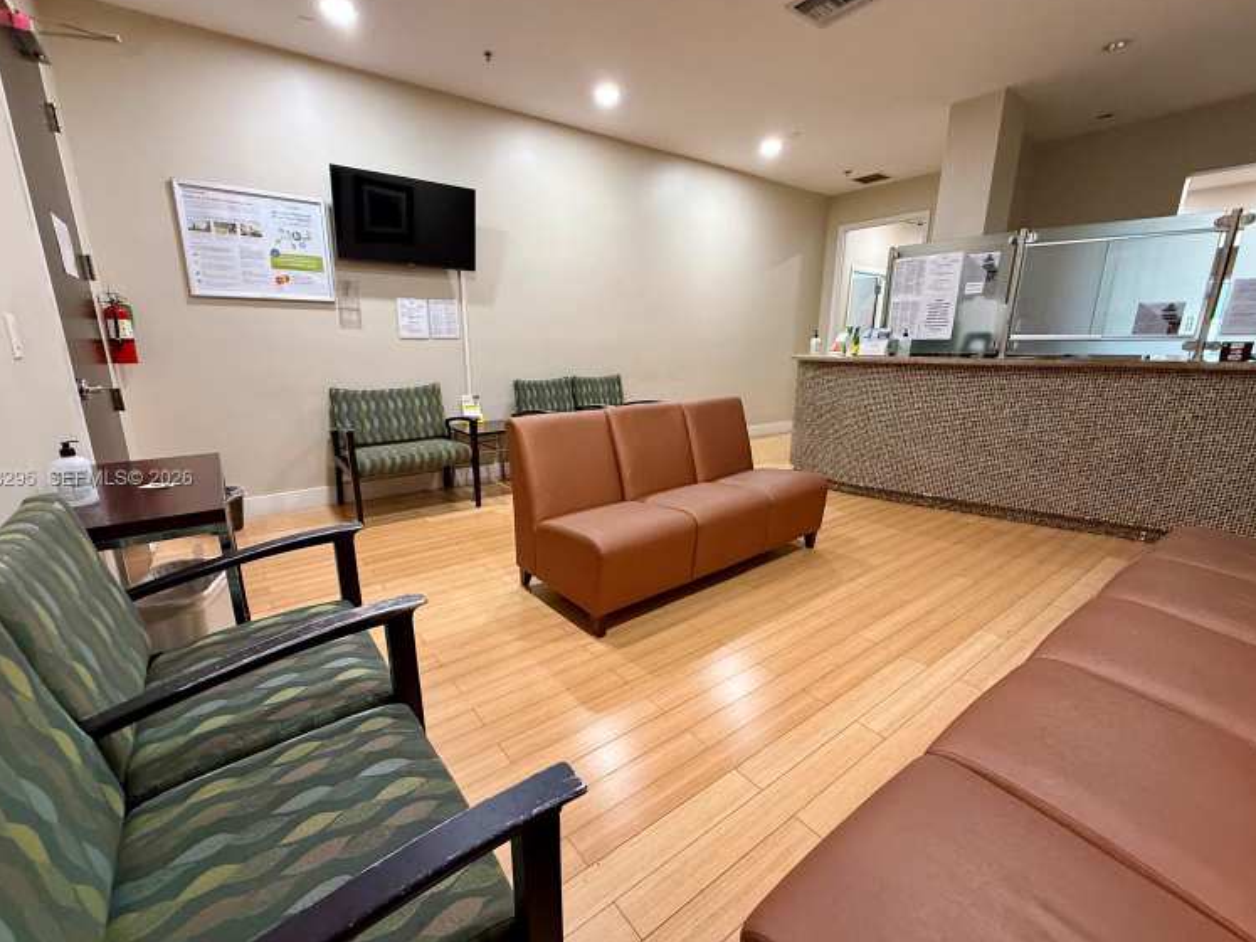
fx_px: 544
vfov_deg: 81.7
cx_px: 604
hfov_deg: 98.1
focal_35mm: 15
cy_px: 479
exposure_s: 1/60
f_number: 2.2
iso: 320
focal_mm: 2.22
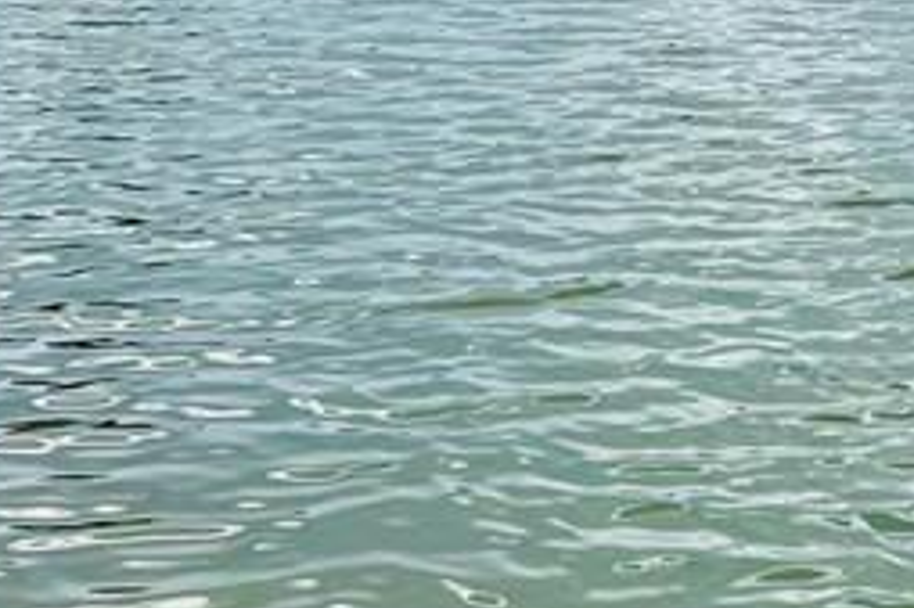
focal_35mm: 109
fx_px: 2765
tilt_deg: +1.1
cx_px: 1274
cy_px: -486
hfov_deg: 17.3
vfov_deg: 11.6
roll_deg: -1.1
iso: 50
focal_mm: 5.7
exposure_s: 1/8696
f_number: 1.5
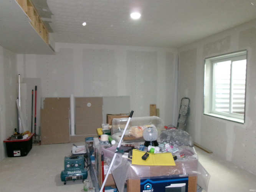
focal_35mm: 28
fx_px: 207
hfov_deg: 63.5
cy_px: 96
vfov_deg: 49.7
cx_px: 128
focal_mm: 5.1
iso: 569
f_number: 3.9
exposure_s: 1/34
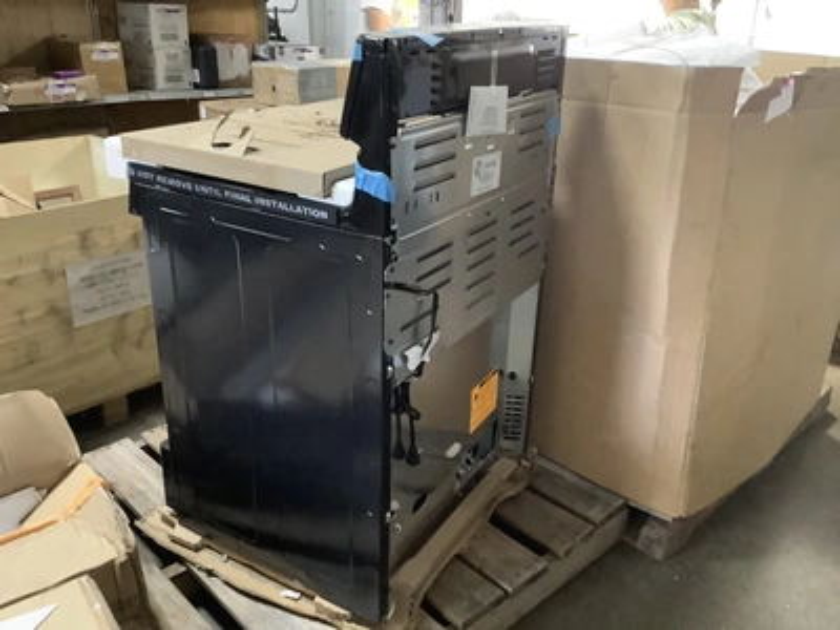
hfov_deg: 58.4
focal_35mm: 31
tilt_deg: -24.2
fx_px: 752
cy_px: 315
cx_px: 420
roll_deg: -2.9
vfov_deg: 45.4
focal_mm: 3.3
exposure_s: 1/24
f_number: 2.4
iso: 640
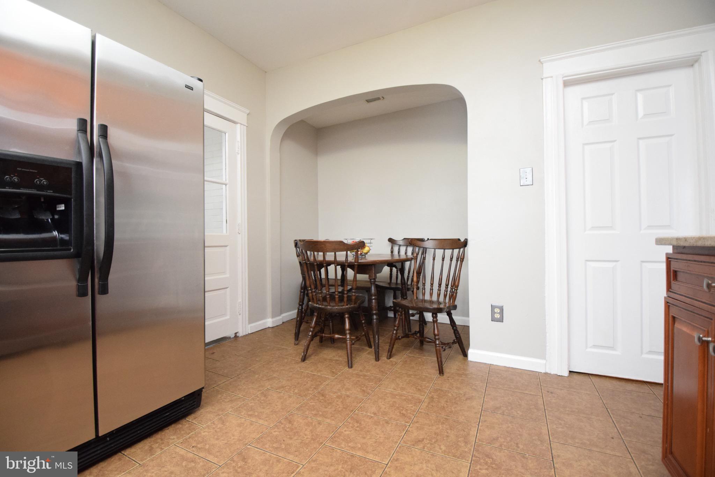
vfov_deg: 77.3
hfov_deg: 100.4
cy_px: 238
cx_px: 358
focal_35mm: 15
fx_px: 298
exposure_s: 1/60
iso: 2800
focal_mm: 10
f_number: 3.5
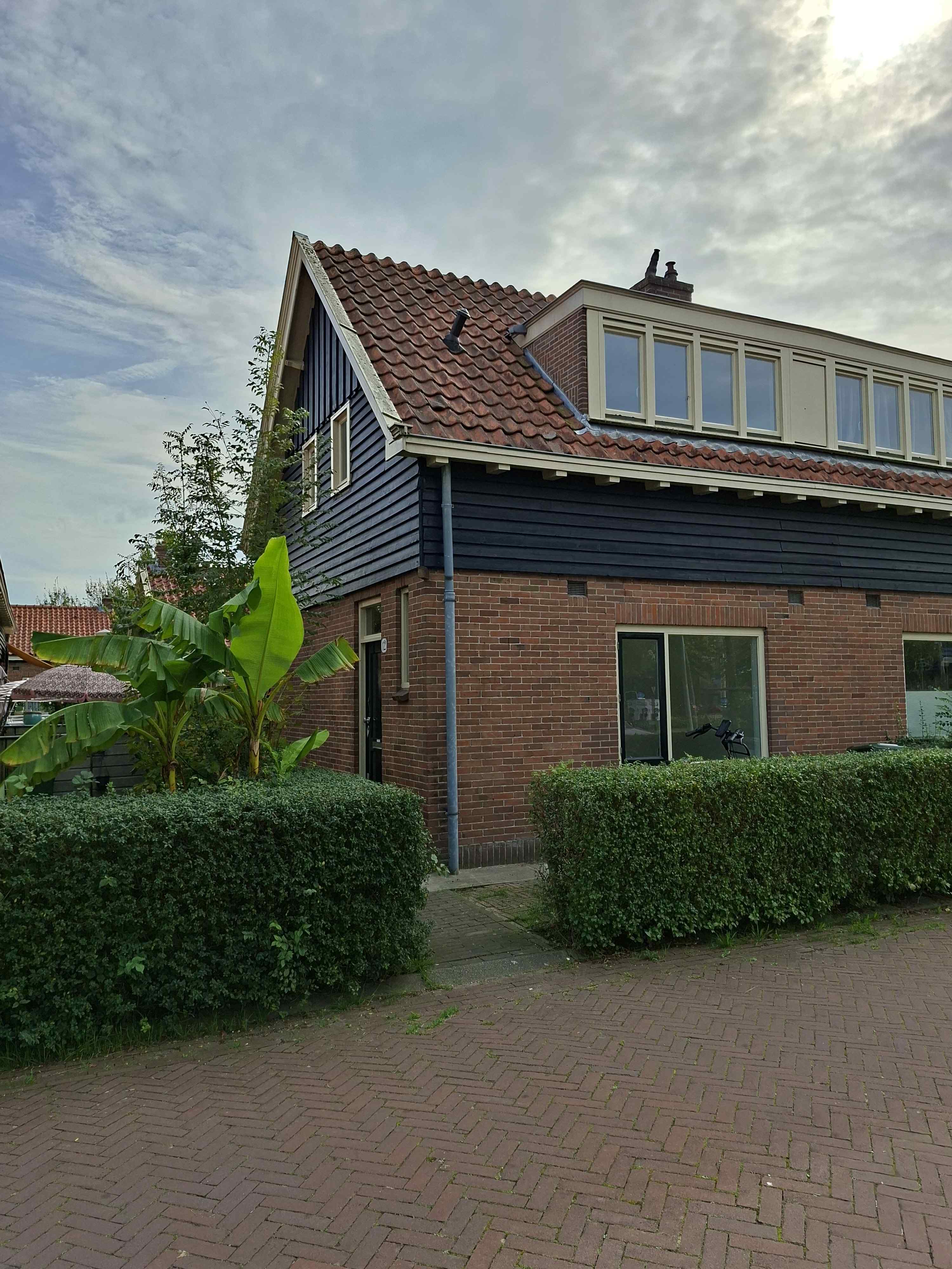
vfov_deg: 73.9
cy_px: 634
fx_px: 843
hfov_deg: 58.9
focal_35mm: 23
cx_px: 476
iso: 50
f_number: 1.8
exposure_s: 1/2551
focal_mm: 5.54
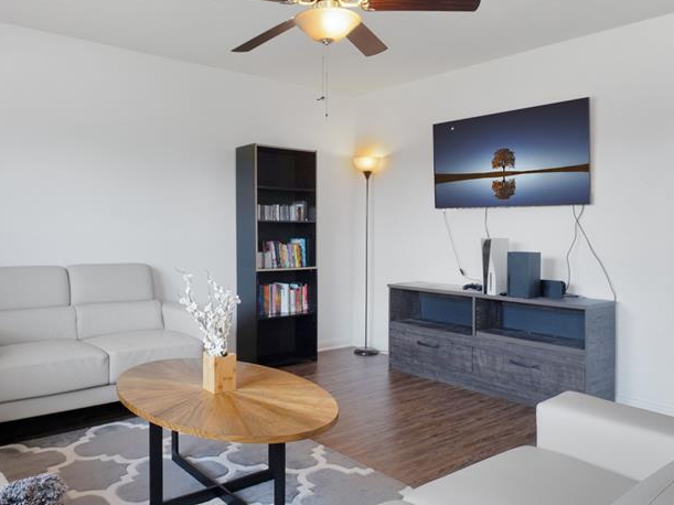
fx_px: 565
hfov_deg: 61.3
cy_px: 237
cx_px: 278
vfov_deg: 48.2
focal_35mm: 29
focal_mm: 18
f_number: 9
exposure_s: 1/15
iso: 500
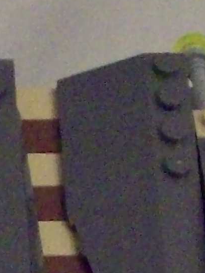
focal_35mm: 259
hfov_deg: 5.7
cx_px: 11
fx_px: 2046
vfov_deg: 7.3
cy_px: 577
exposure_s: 1/43.2
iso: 800
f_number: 3.1
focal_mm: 7.6
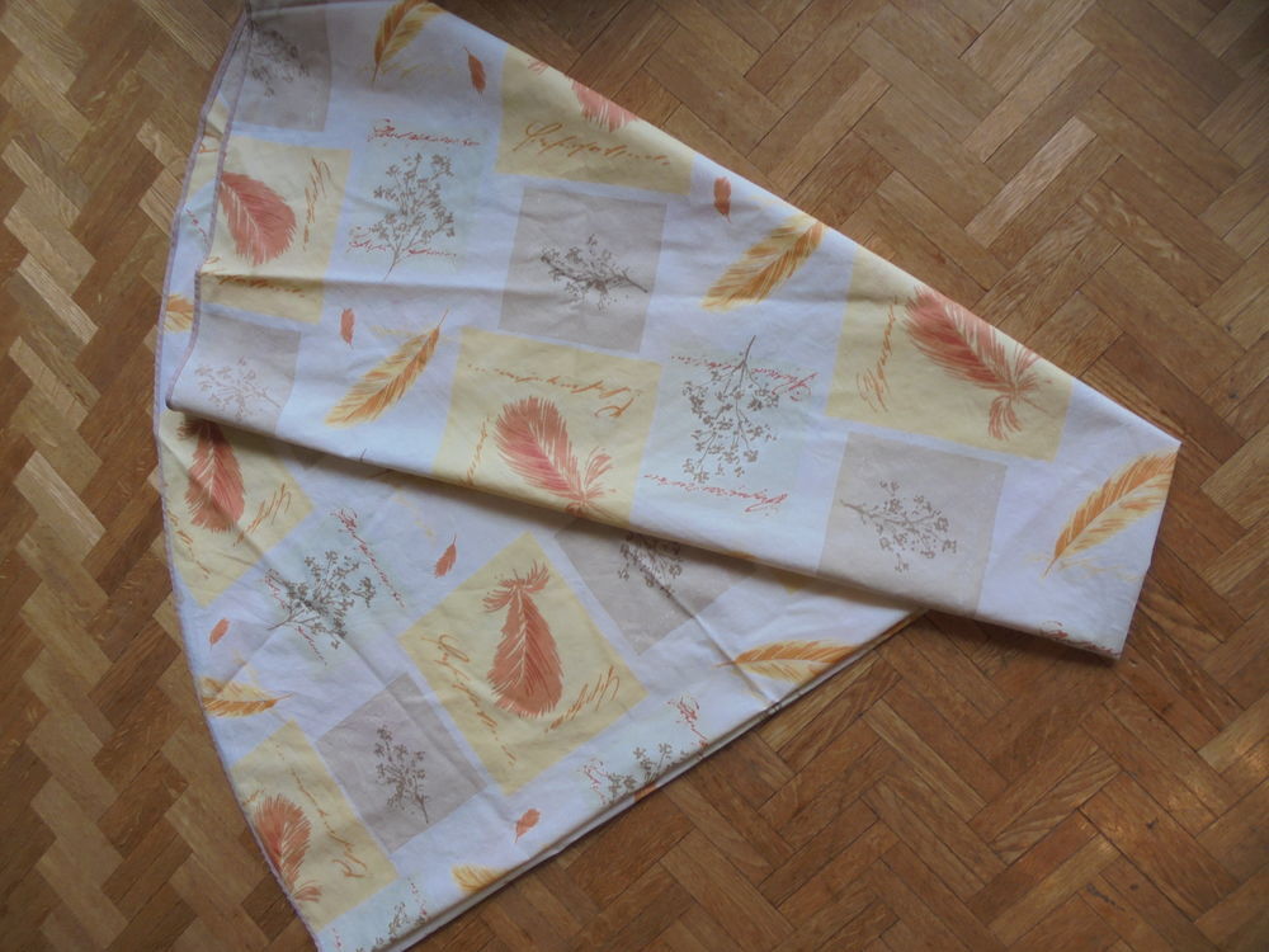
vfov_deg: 53.1
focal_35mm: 26
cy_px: 476
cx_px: 634
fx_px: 953
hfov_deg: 67.3
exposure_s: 1/60
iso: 100
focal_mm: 4.6
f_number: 3.5
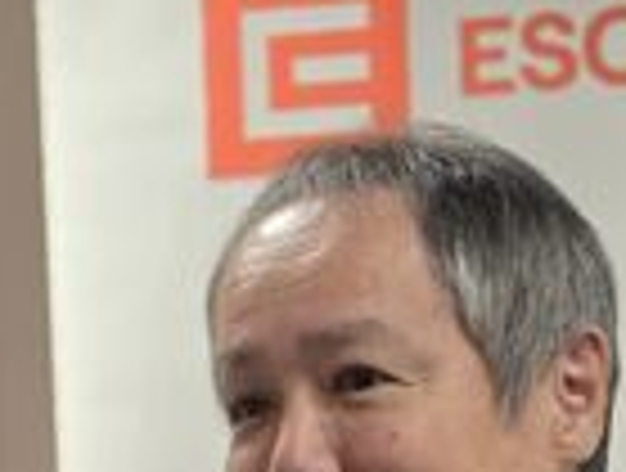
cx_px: -99
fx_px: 9192
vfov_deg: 2.9
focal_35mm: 507
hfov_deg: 3.9
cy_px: 892
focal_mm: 18.6
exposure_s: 1/40
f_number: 3.4
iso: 320
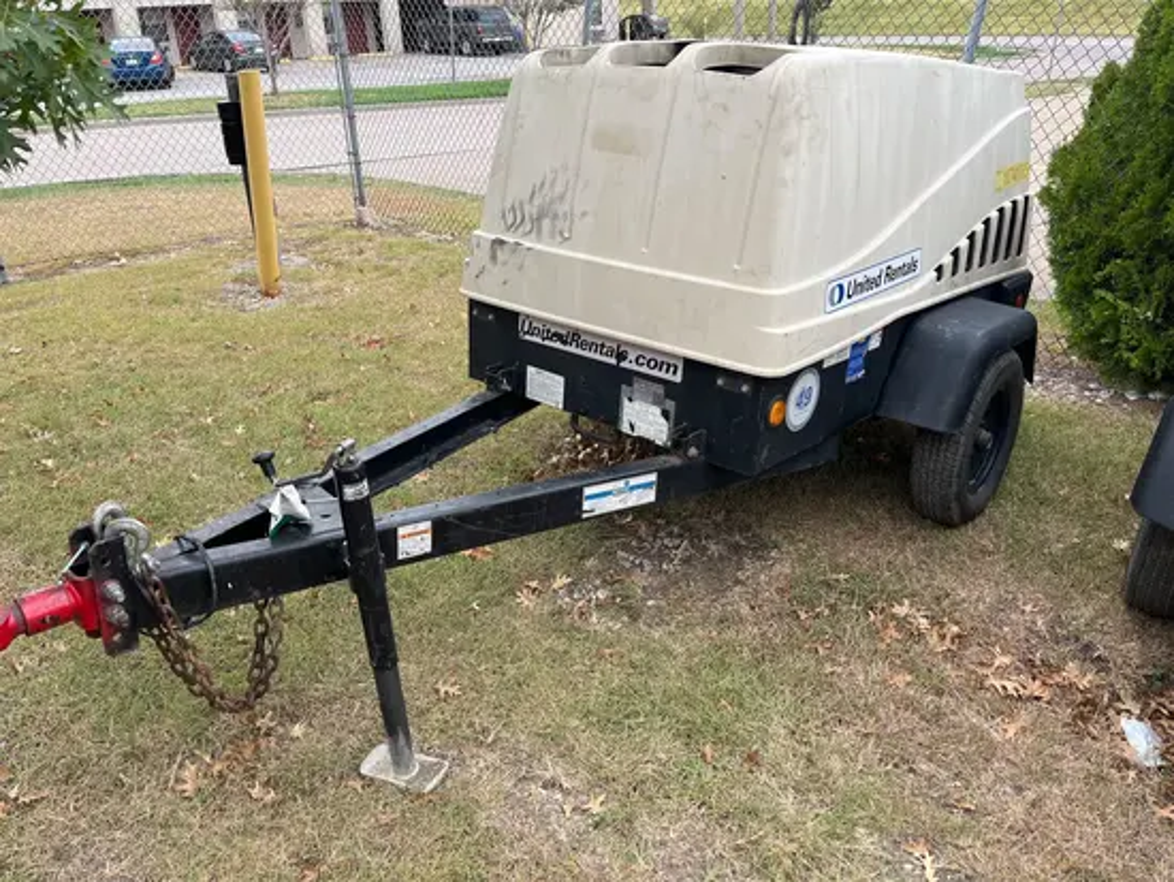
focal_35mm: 26
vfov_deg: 53.1
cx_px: 587
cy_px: 441
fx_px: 882
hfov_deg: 67.3
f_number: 1.6
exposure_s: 1/975
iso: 50
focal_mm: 5.1
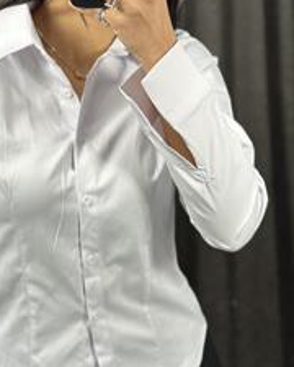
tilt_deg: -30.4
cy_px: 184
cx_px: 77
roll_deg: +3.6
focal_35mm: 86
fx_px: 935
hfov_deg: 17.8
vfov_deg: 22.2
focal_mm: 6.86
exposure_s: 1/100
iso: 64
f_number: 1.78
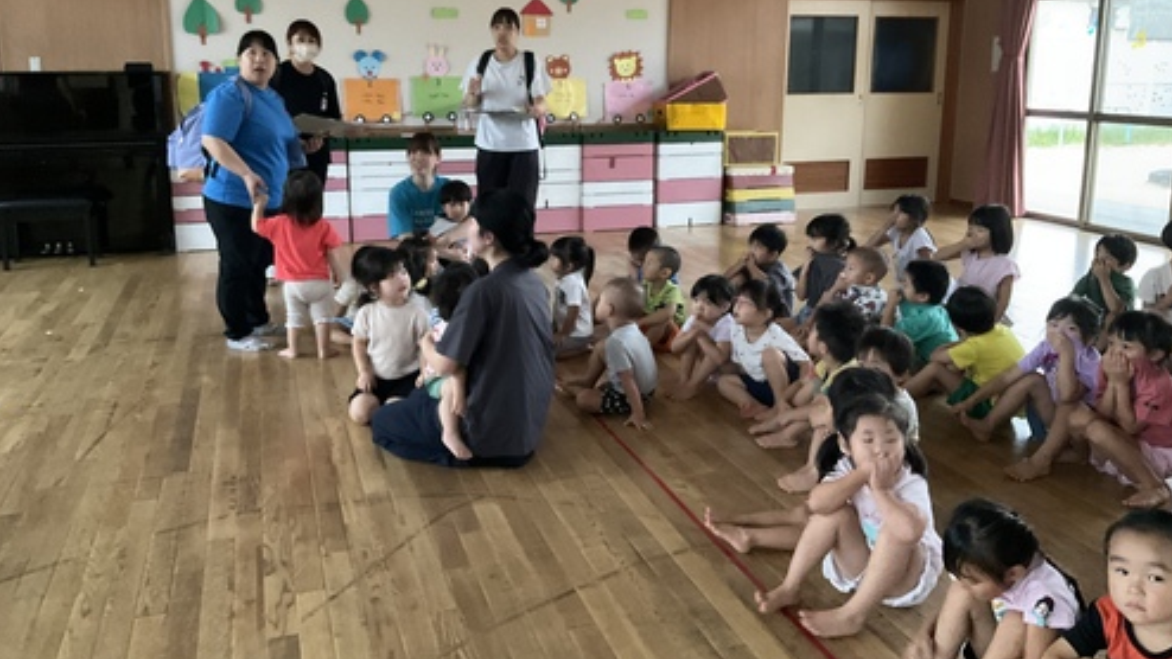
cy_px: 264
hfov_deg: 61.0
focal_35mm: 32
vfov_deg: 36.6
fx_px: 995
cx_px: 586
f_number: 1.8
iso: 500
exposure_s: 1/30
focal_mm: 3
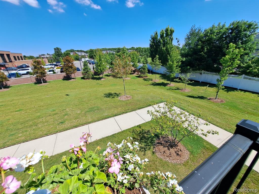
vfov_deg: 89.9
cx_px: 130
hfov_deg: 106.2
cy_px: 97
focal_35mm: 13
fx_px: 97
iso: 50
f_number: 2.2
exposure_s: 1/1198
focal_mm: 1.74
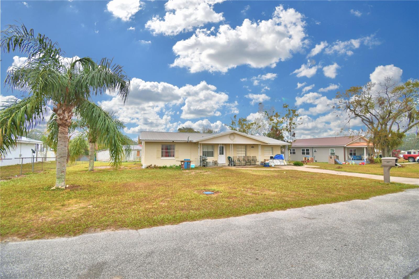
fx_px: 175
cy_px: 140
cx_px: 210
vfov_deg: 77.3
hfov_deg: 100.4
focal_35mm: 15
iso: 100
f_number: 4.5
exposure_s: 1/640
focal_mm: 10
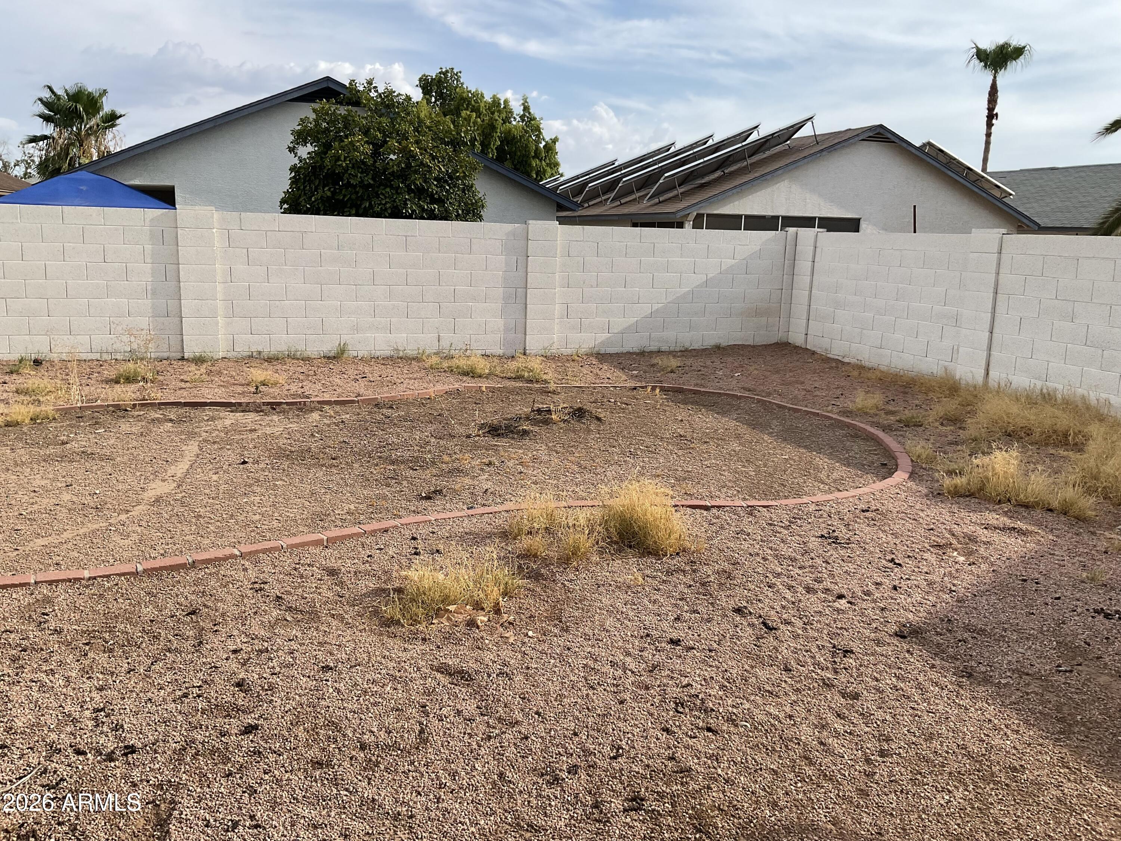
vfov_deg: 48.2
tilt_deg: -11.0
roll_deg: -2.6
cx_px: 560
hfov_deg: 61.7
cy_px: 420
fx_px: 939
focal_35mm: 29
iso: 16
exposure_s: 1/1730
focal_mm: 3
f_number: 1.8
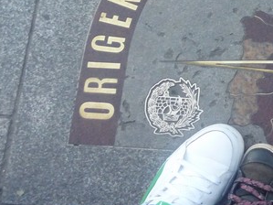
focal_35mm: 69
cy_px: 20
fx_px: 544
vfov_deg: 20.8
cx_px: 321
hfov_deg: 25.5
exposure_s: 1/30
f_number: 3.4
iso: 400
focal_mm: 4.7
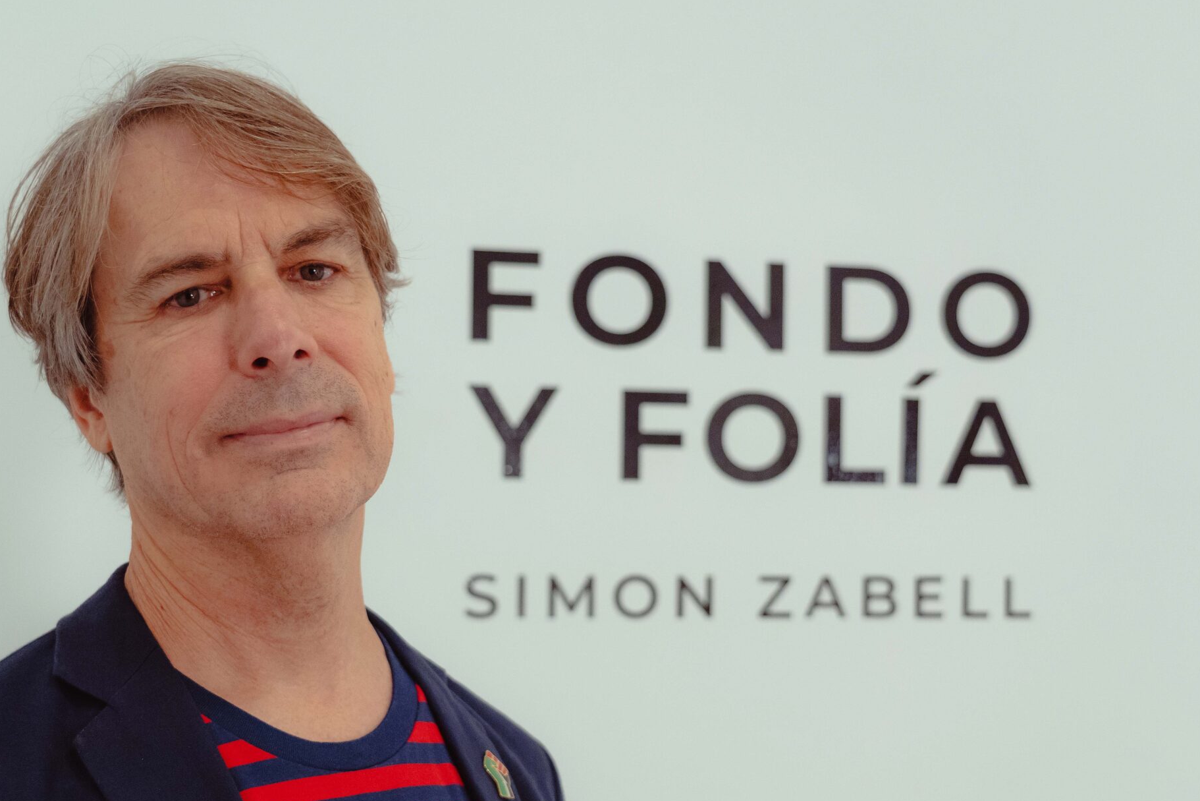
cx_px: 534
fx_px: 1967
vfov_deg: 22.9
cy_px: 497
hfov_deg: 33.9
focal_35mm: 59
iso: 3200
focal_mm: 42
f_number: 4
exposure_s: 1/1000
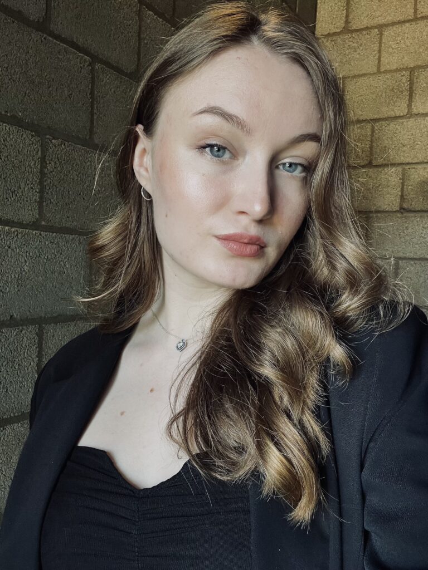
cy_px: 285
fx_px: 495
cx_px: 214
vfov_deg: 60.0
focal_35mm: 30
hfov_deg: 46.8
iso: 100
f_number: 2.2
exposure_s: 1/78
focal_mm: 2.71
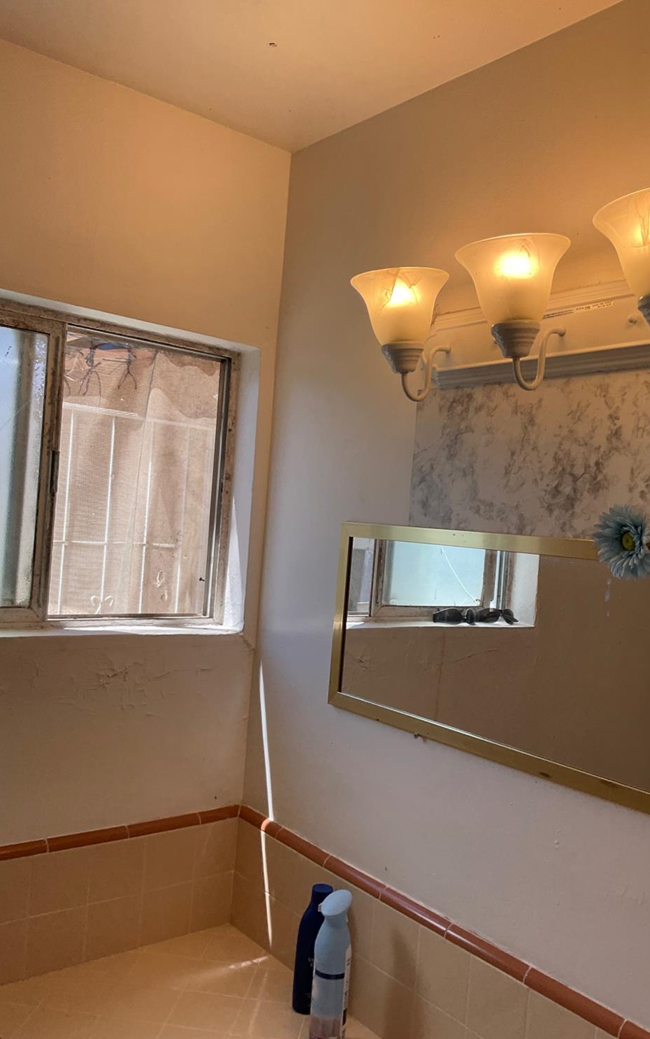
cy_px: 521
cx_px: 349
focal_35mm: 31
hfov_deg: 40.6
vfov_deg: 61.2
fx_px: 878
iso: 16
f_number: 1.8
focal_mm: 3
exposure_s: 1/200
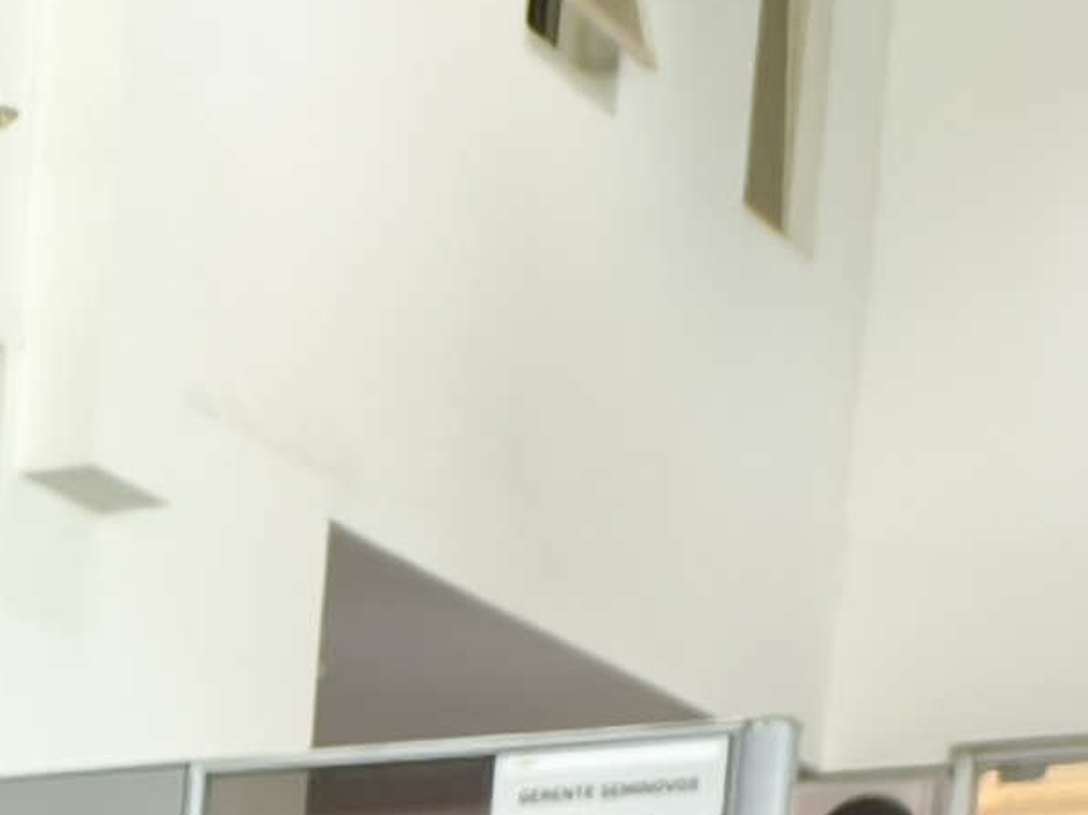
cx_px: -2469
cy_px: 2548
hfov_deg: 8.7
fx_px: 5561
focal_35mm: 177
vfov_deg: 7.3
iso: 250
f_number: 1.5
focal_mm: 4.95
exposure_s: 1/60
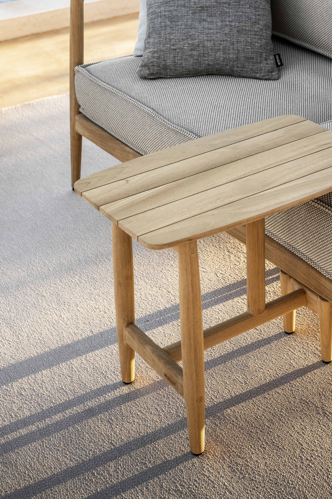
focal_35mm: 64
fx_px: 885
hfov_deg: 21.2
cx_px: 203
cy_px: 150
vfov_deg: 31.1
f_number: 5.6
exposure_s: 1/160
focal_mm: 45
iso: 160
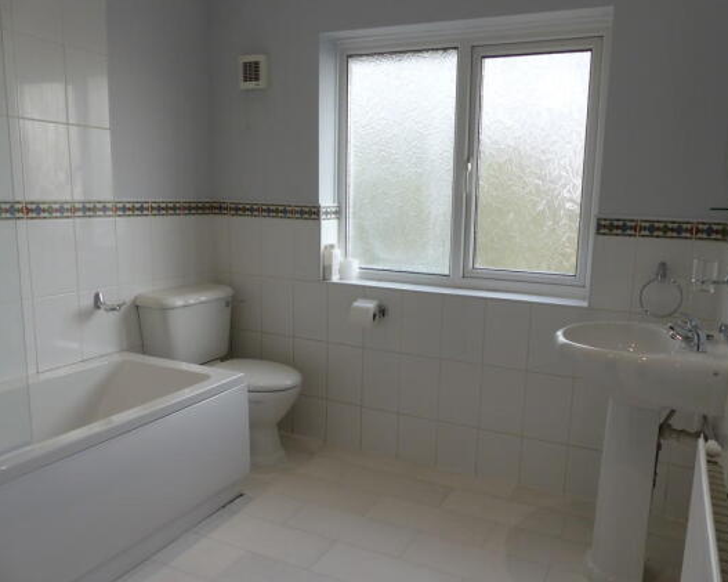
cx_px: 400
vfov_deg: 53.1
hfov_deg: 64.0
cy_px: 299
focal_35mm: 27
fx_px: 581
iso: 100
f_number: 3.5
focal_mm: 4.5
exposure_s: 1/100
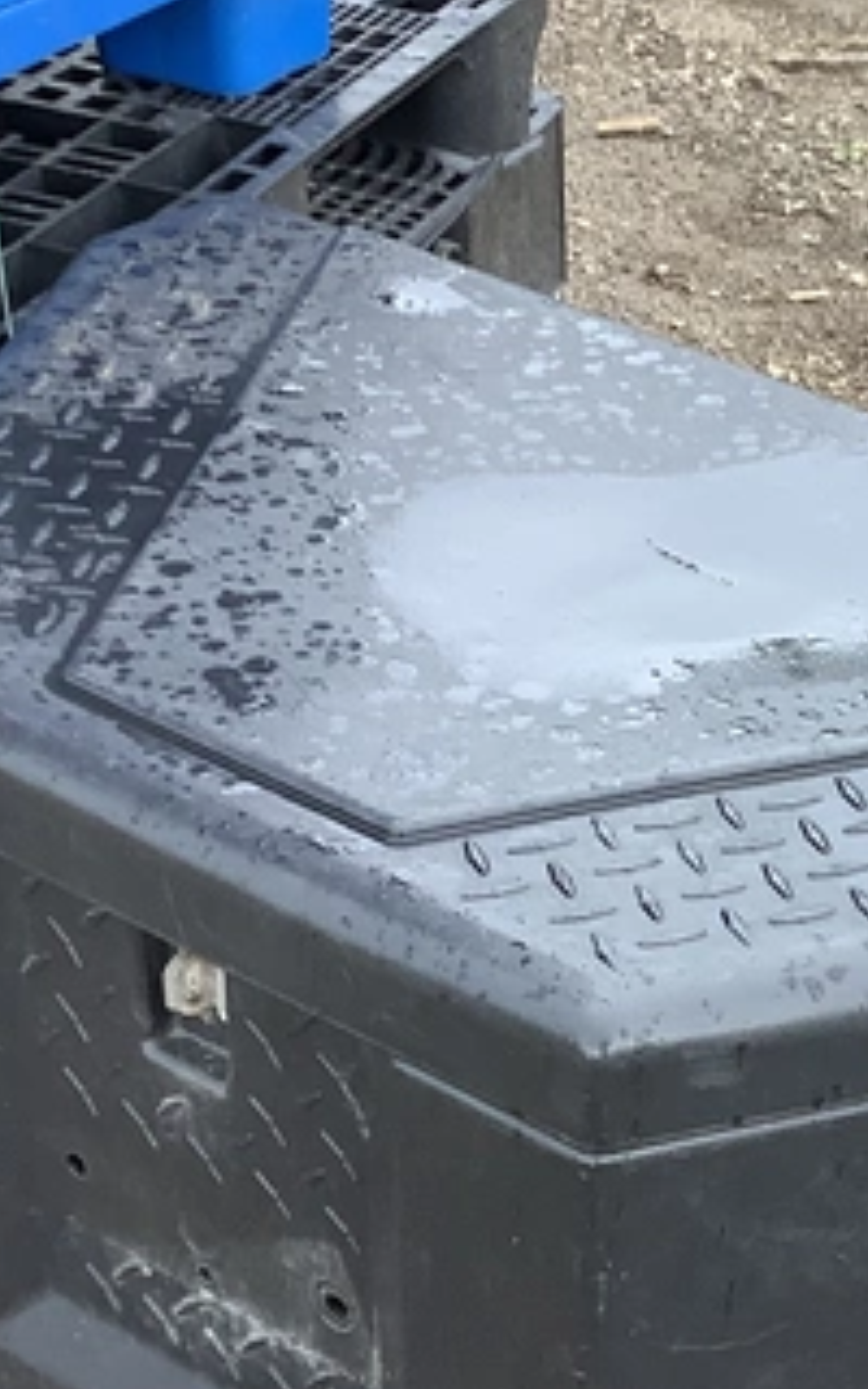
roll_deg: +1.3
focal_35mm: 77
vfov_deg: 26.7
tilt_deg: -34.9
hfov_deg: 16.6
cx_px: 881
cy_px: 870
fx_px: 2914
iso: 64
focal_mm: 3.3
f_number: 2.4
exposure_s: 1/120
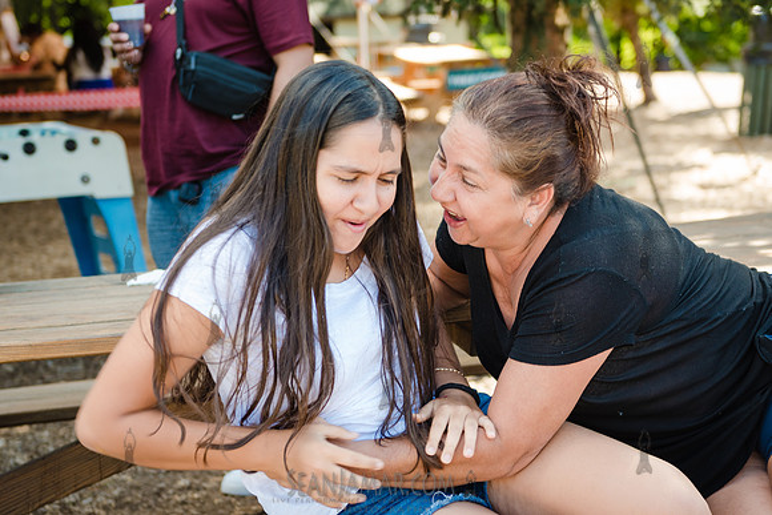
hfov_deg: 29.6
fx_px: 1459
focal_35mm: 68
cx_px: 397
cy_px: 302
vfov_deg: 20.0
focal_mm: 50
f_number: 3.2
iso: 200
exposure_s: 1/250
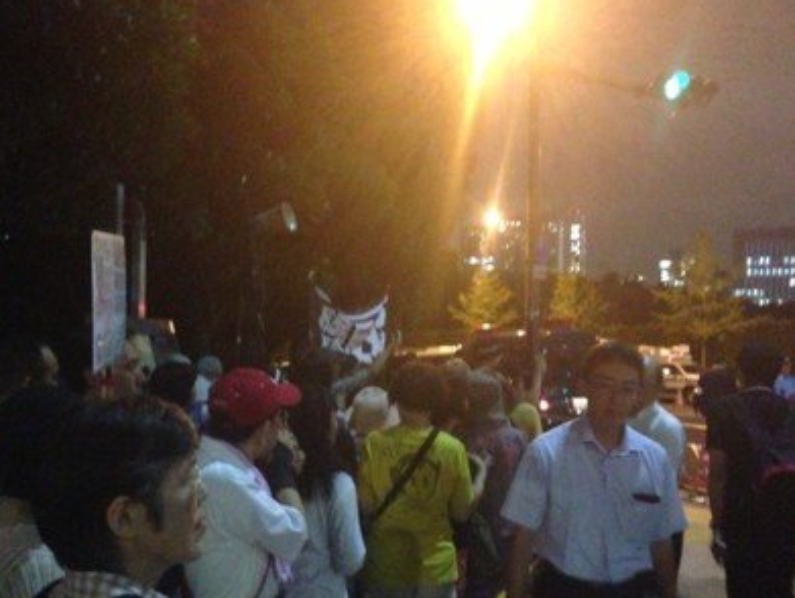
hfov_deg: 48.9
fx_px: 874
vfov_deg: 37.7
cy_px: 336
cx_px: 370
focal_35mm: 38
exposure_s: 1/20
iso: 1250
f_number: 2.4
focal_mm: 4.13
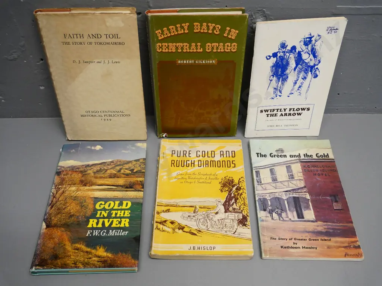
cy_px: 143
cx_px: 191
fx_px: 331
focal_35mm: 30
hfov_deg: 60.0
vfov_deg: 46.8
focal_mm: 15
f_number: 5.6
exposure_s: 1/125
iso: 1600
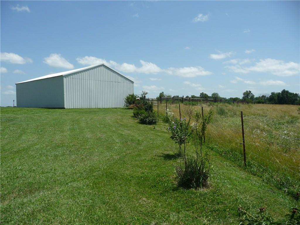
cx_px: 150
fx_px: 243
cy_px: 112
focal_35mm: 28
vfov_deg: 49.7
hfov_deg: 63.4
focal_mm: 4.7
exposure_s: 1/320
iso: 100
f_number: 8
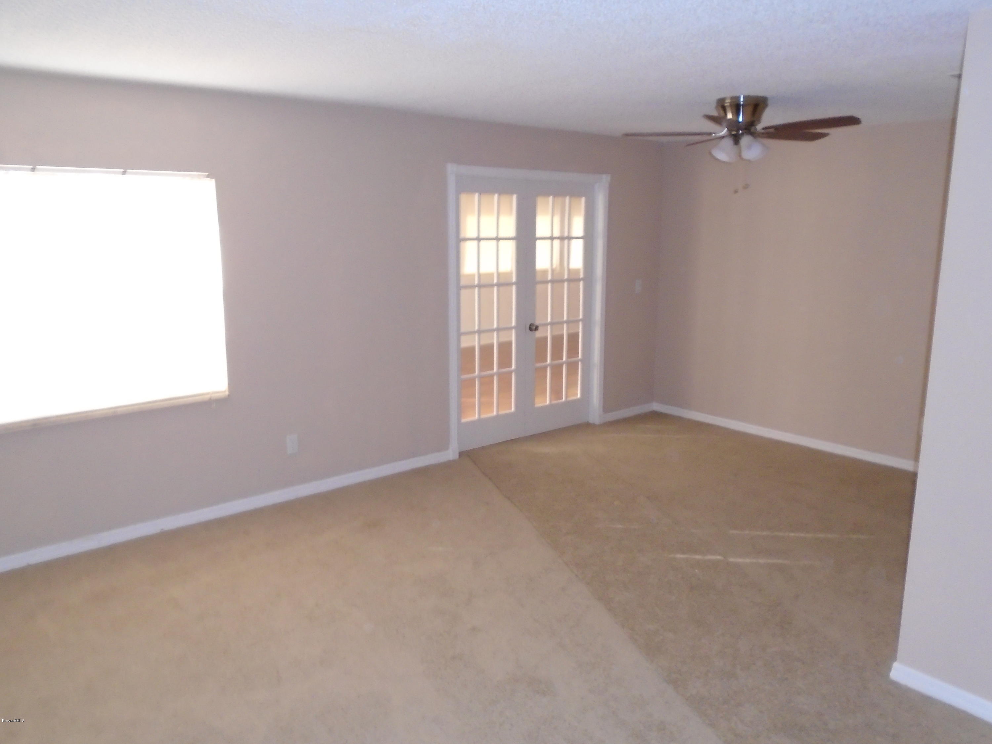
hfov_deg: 67.3
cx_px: 496
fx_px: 745
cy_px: 372
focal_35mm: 26
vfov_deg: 53.1
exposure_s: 1/30
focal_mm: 4.6
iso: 400
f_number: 3.2
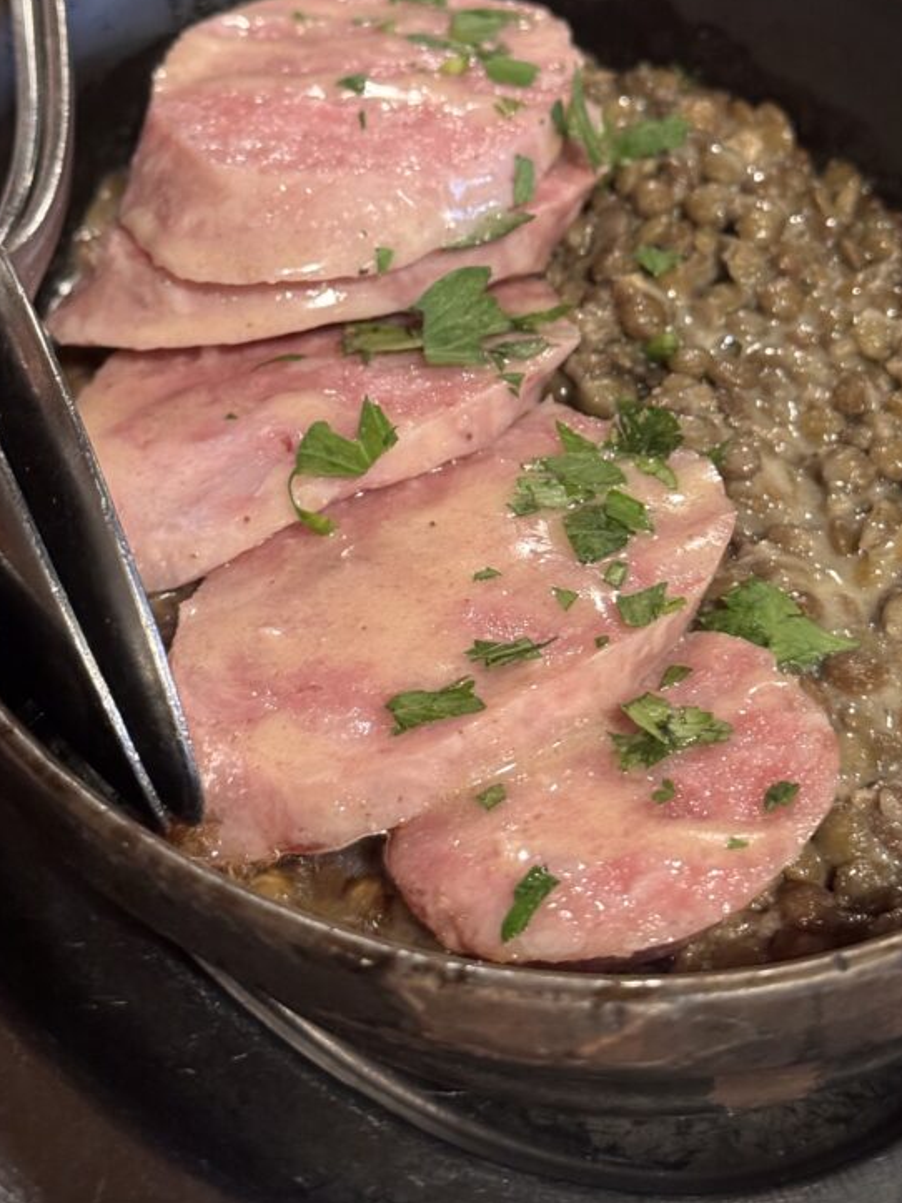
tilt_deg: -38.9
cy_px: 441
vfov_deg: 28.4
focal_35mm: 68
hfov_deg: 21.6
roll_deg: -0.1
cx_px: 514
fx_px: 2363
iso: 400
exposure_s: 1/25
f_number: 1.78
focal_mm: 6.76
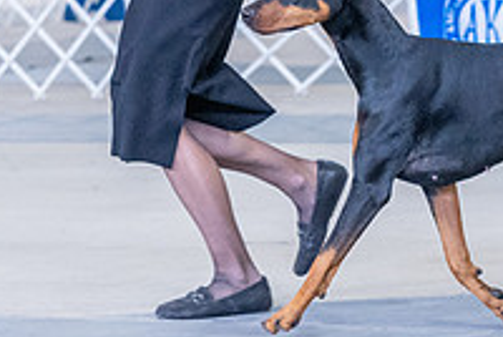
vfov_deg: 5.5
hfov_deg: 8.3
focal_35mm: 249
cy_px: -36
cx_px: 292
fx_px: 3484
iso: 6400
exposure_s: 1/400
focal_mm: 86
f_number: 4
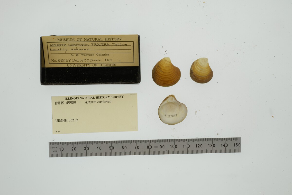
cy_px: 98
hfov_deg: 33.4
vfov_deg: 22.6
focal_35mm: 60
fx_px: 487
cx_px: 146
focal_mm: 60
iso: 100
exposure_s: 1/13
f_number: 32
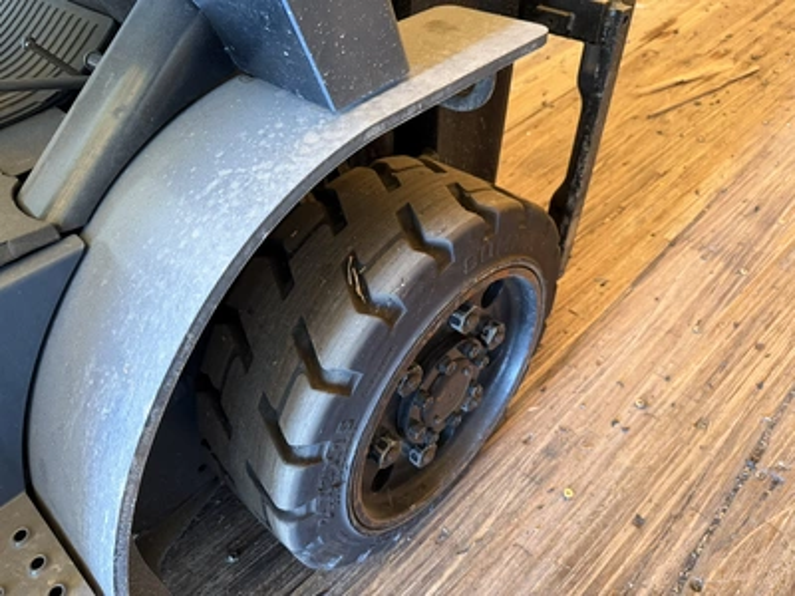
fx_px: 551
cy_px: 298
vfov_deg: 56.8
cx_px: 398
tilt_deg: -45.5
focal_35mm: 24
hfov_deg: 71.6
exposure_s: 1/60
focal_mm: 6.76
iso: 640
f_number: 1.78
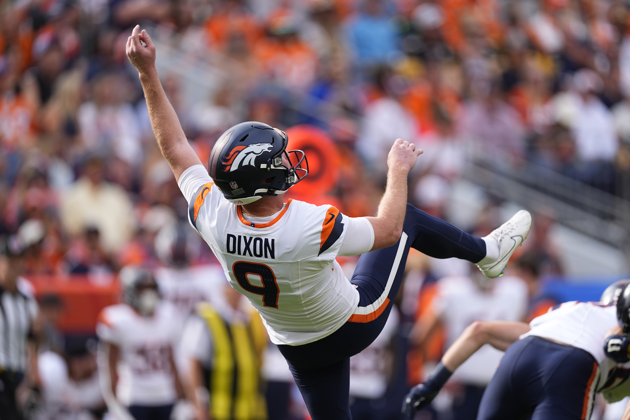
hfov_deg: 3.4
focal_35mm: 600
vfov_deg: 2.3
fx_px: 10499
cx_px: 315
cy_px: 210
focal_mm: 600
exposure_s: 1/1600
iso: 400
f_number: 4
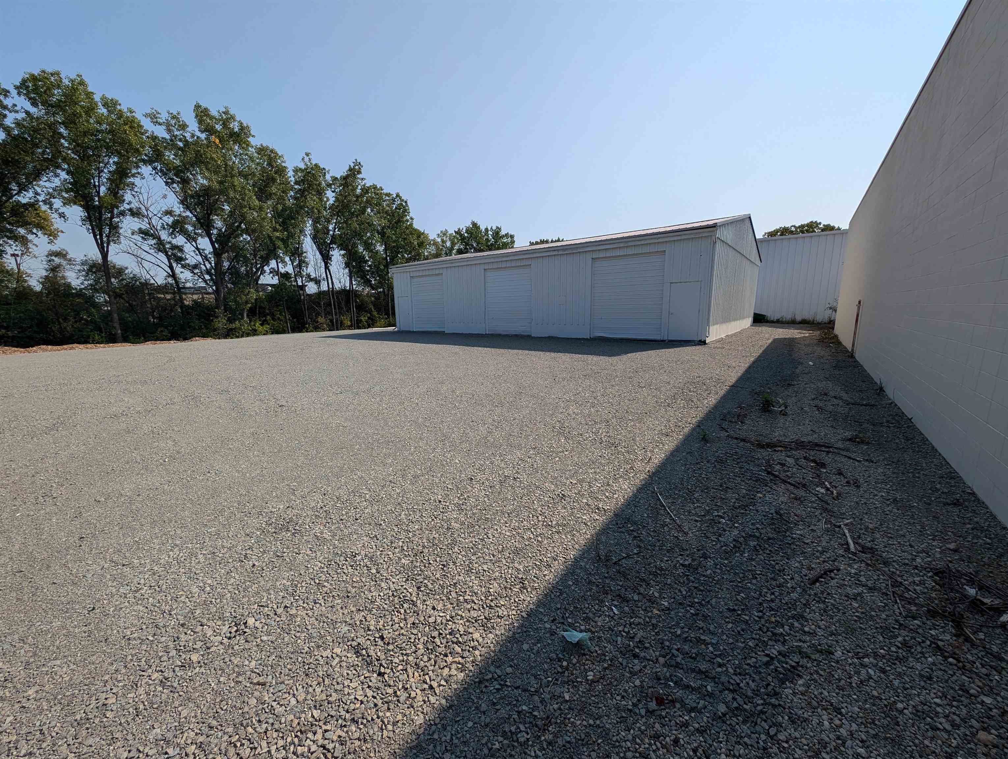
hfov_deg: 110.5
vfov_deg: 94.6
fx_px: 350
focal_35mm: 12
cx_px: 504
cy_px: 380
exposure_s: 1/3311
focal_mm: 2.23
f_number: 1.95
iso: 40
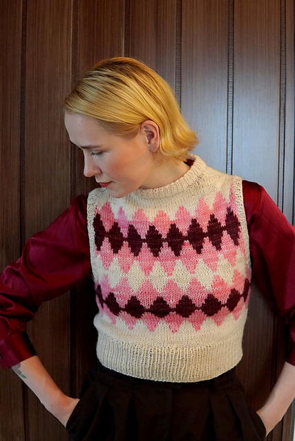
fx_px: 553
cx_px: 148
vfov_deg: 43.6
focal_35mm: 45
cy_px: 220
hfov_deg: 29.9
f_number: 4
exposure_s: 1/160
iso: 5000
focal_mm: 30
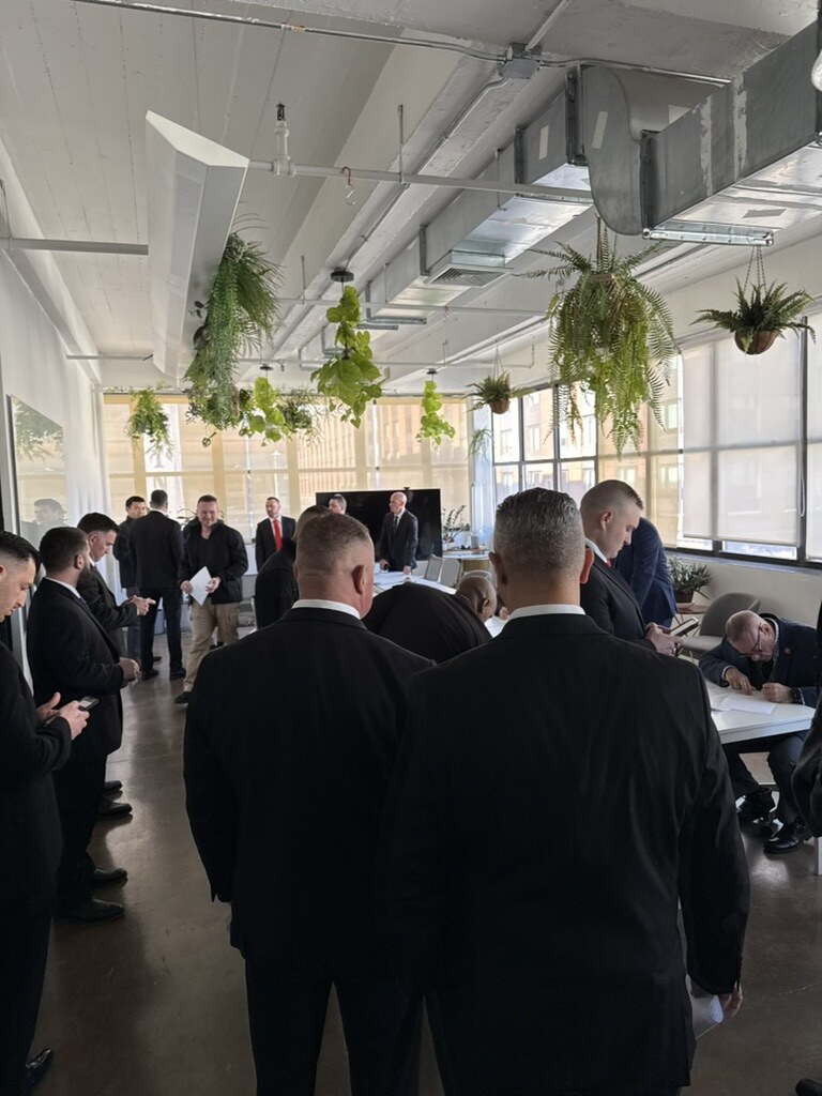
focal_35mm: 24
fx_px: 760
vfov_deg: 71.6
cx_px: 411
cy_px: 548
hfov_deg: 56.8
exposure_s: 1/121
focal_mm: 6.76
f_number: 1.78
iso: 125
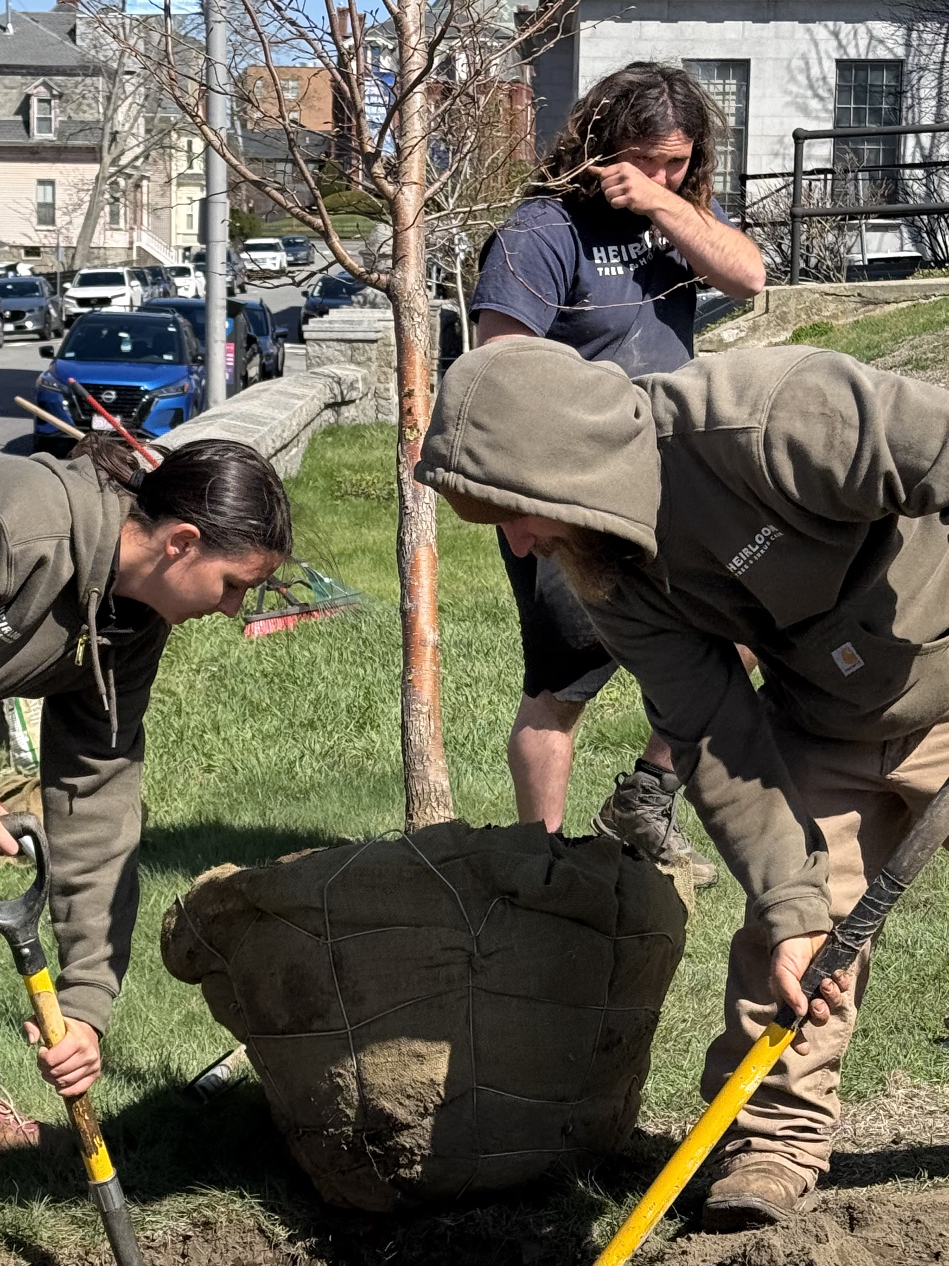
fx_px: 3034
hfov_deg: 17.8
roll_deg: -1.1
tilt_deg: -6.9
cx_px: 389
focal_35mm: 83
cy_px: 592
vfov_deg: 23.6
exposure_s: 1/5208
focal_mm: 6.76
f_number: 1.78
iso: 100
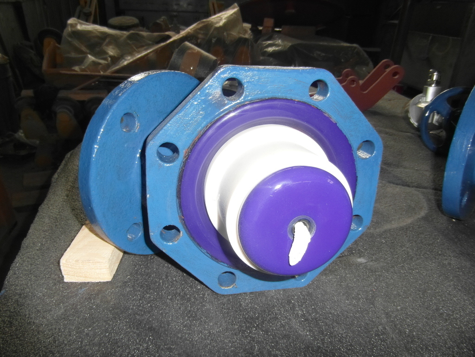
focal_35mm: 24
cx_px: 238
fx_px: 329
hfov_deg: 71.6
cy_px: 178
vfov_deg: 56.8
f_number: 3.2
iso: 100
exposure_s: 1/30
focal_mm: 4
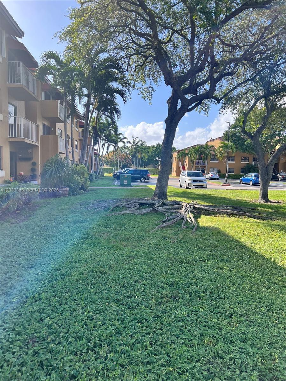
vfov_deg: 67.3
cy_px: 190
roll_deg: -2.5
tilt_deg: -4.8
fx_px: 286
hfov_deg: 53.1
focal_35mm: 26
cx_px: 143
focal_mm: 5.7
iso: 50
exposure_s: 1/1431
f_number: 1.5
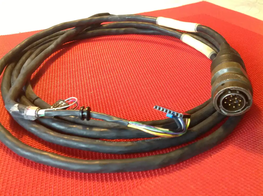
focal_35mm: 35
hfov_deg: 52.7
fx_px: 265
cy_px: 98
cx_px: 132
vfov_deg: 40.6
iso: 160
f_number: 2.4
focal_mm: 4.28
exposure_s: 1/15
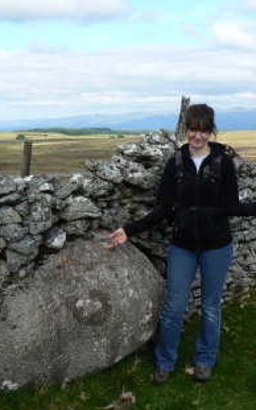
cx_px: 100
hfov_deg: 24.3
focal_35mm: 53
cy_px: 208
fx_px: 592
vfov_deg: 38.2
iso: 80
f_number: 5.6
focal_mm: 6
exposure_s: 1/400
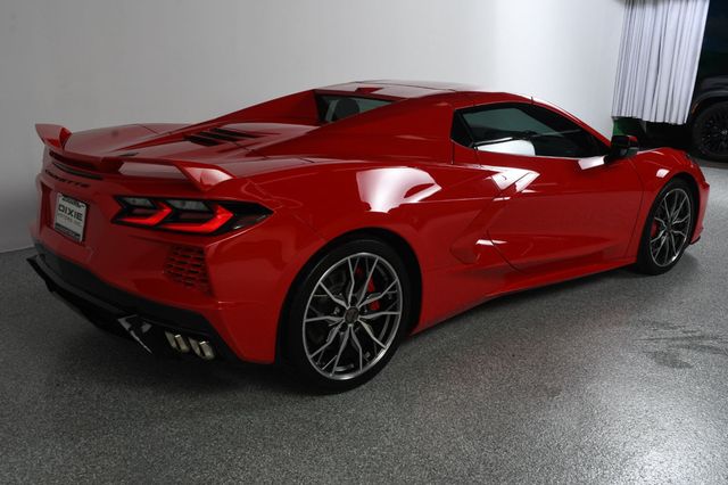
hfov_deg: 53.2
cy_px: 242
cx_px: 364
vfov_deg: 36.8
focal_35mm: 36
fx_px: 728
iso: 100
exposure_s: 1/160
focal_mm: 24
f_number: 13
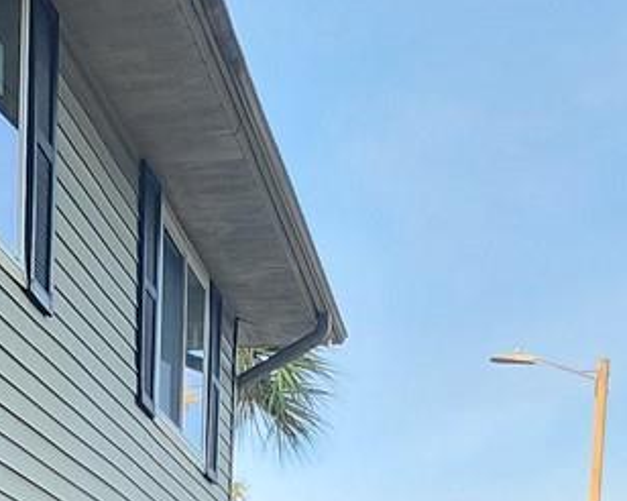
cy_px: 908
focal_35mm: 66
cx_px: 252
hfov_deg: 28.7
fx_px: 1224
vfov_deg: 18.2
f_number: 2.2
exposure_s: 1/60
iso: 50
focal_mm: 1.74
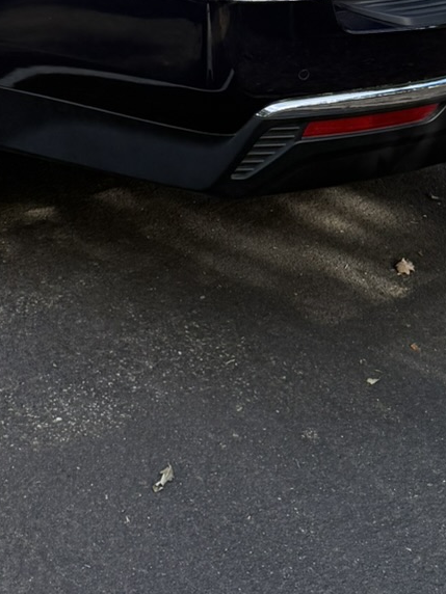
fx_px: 1477
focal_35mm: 86
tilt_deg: -13.4
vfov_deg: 21.1
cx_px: 20
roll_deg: -3.0
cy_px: -129
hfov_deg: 16.9
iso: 100
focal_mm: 6.76
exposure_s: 1/1314
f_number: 1.78
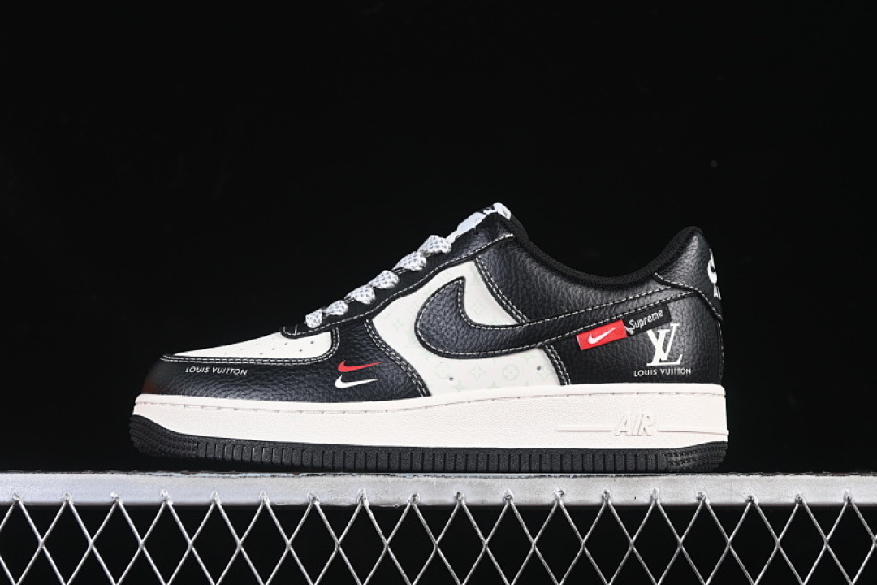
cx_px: 438
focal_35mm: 75
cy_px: 292
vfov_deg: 18.2
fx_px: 1827
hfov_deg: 27.0
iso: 160
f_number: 6.3
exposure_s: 1/60
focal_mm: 50
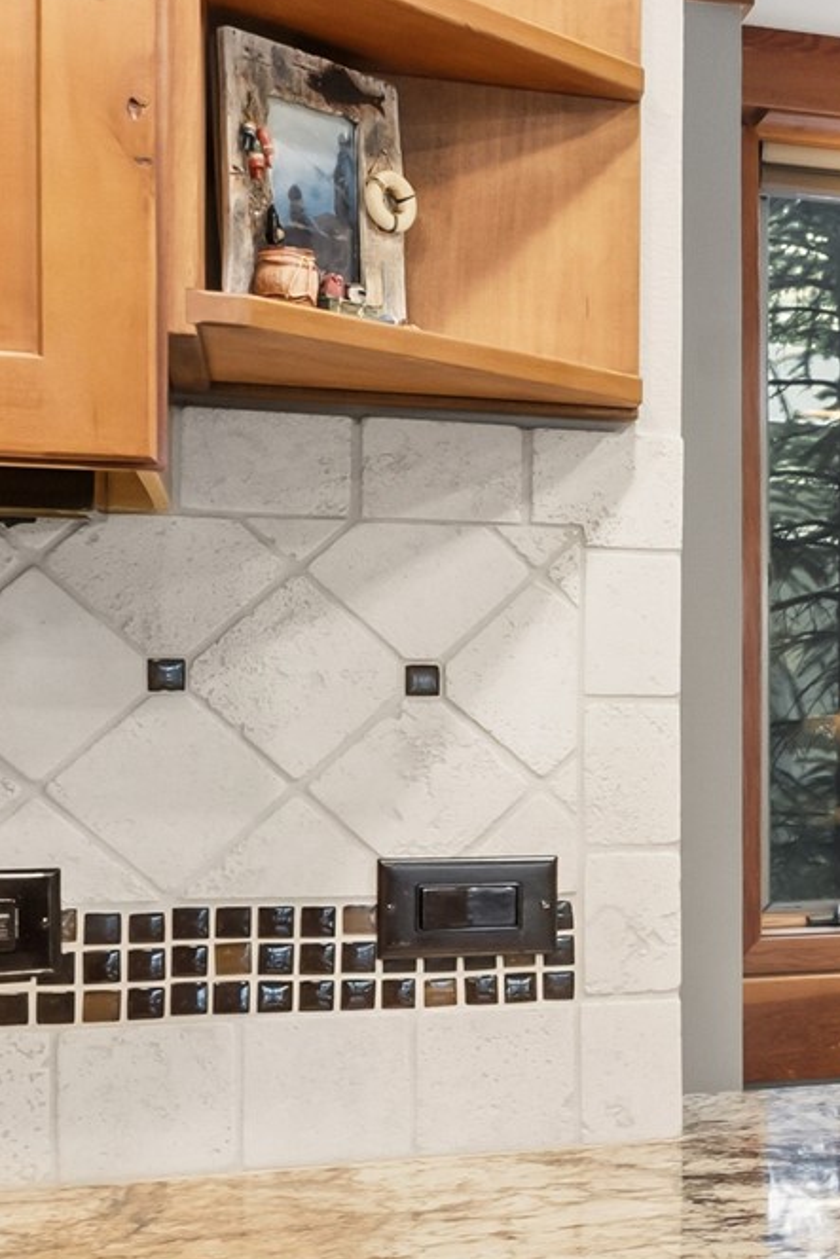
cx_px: 1563
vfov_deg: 29.2
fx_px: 2414
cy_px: 755
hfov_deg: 16.2
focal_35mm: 69
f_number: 8
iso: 800
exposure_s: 1/40
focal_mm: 18
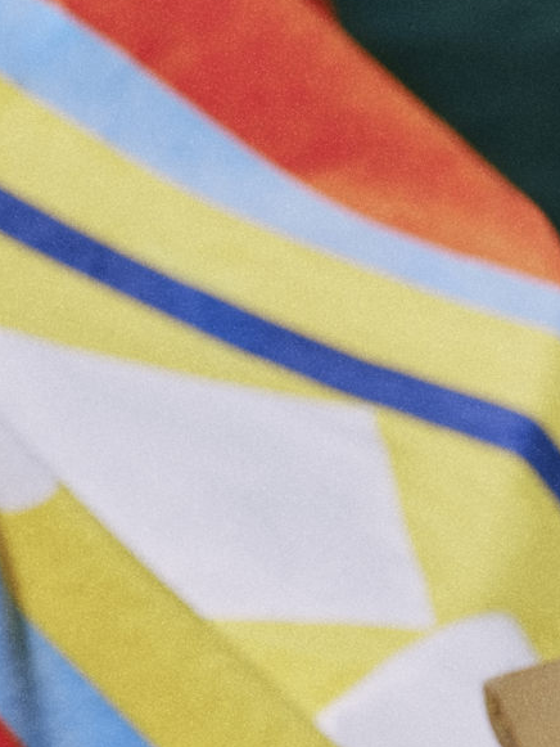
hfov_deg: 5.2
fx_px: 6059
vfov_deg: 7.0
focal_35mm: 281
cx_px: 1192
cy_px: 868
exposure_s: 1/640
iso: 100
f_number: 8
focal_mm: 61.8
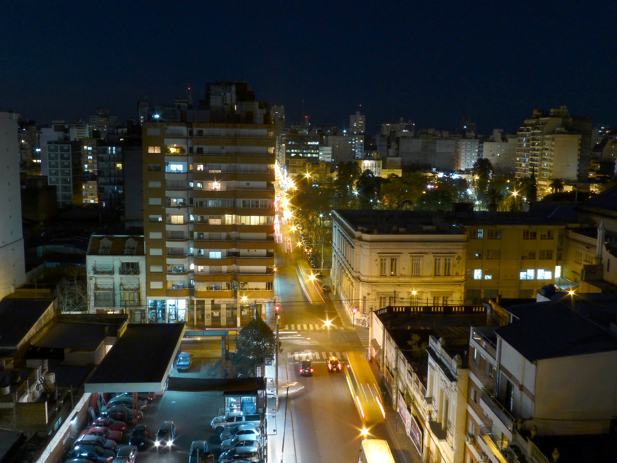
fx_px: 606
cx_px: 308
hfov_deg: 54.0
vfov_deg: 41.8
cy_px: 232
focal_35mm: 34
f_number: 5.6
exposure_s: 3.2
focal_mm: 6.1
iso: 200
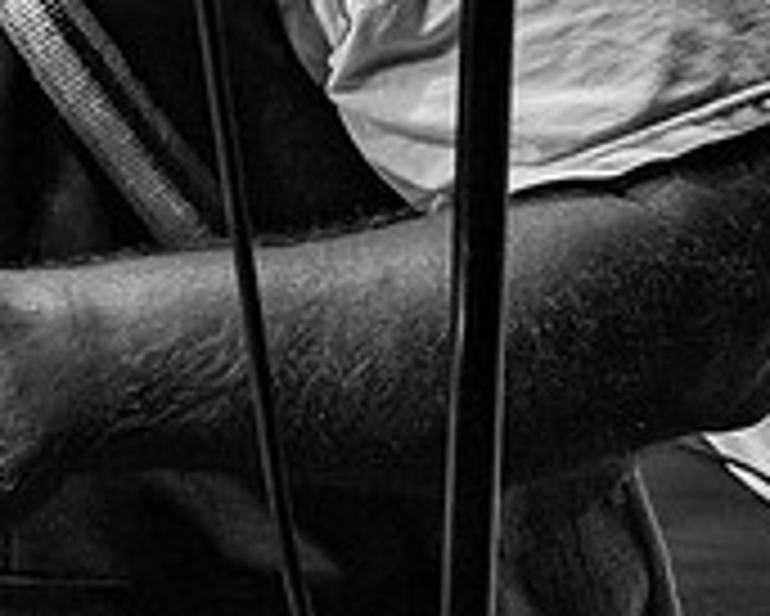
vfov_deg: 12.7
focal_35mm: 119
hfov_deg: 15.7
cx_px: -95
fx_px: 2713
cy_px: -114
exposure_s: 1/160
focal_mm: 24
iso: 1600
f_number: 7.1
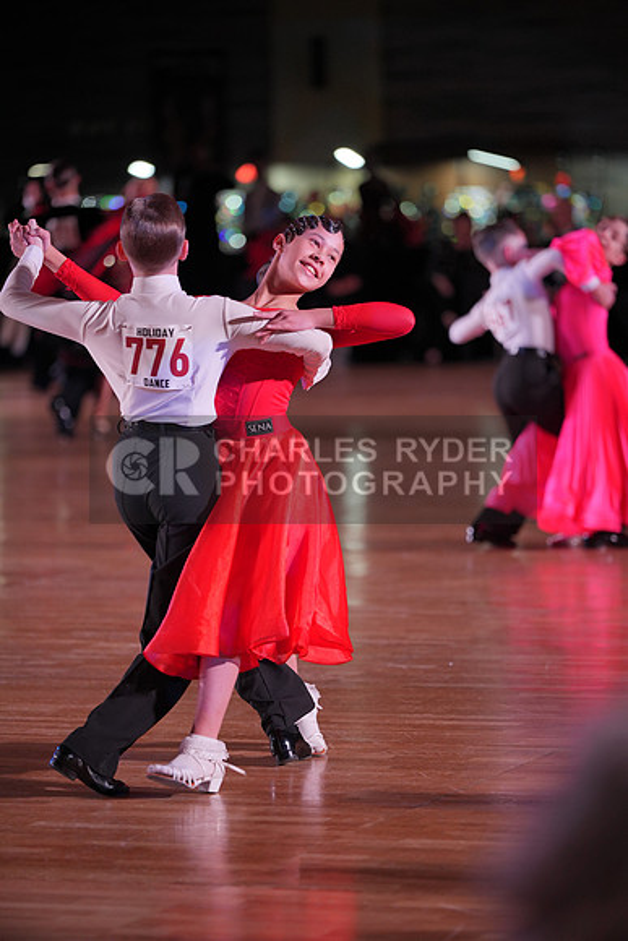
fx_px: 4288
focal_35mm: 164
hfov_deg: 8.4
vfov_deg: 12.5
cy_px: 470
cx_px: 314
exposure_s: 1/400
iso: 800
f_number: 2.8
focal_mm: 164
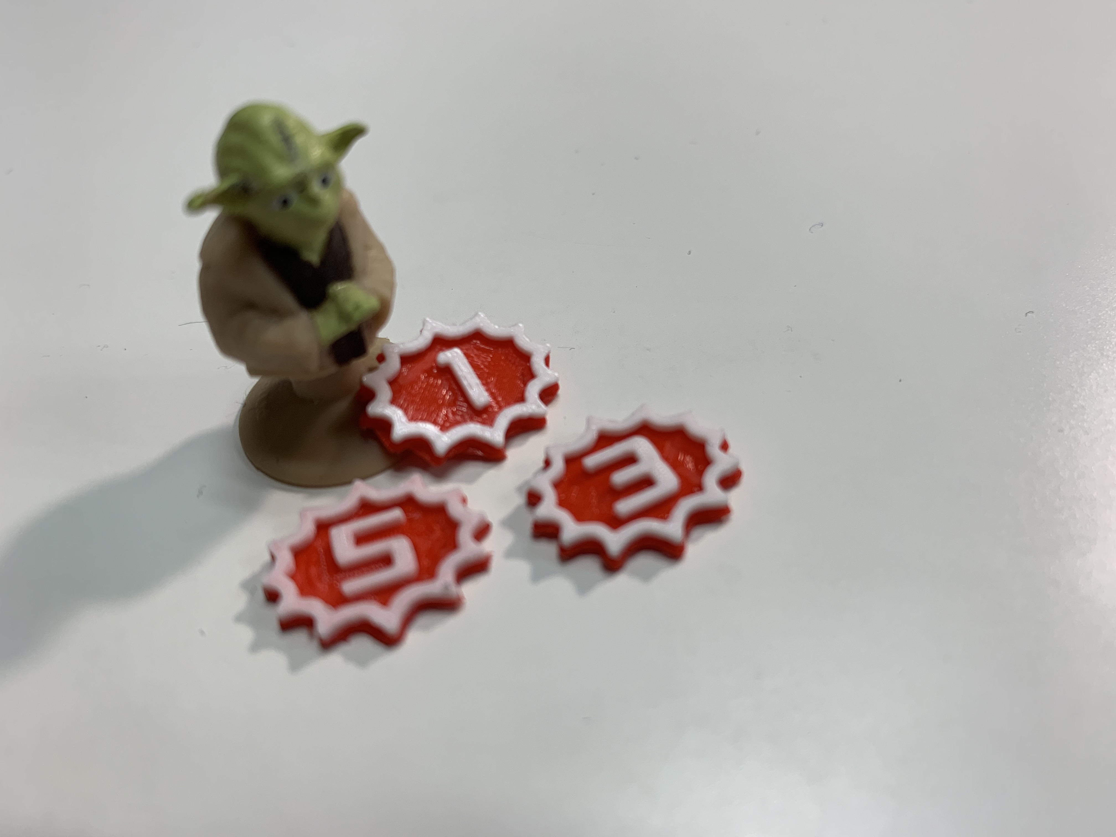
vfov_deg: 53.1
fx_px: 838
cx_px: 558
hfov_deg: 67.3
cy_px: 418
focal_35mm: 26
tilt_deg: -49.2
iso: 50
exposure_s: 1/100
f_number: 1.8
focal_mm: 4.25
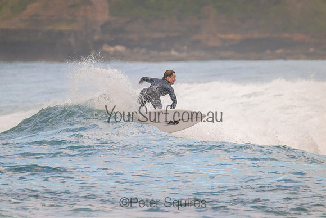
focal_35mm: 800
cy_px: 109
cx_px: 163
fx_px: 7246
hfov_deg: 2.6
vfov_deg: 1.7
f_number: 11
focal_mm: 800
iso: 2000
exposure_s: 1/640
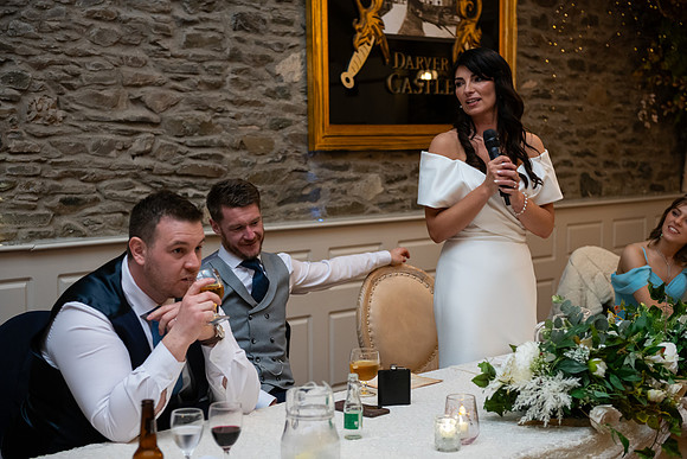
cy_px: 230
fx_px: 1183
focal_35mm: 62
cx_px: 344
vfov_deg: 21.9
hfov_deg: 32.4
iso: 800
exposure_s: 1/160
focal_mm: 62
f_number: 3.5
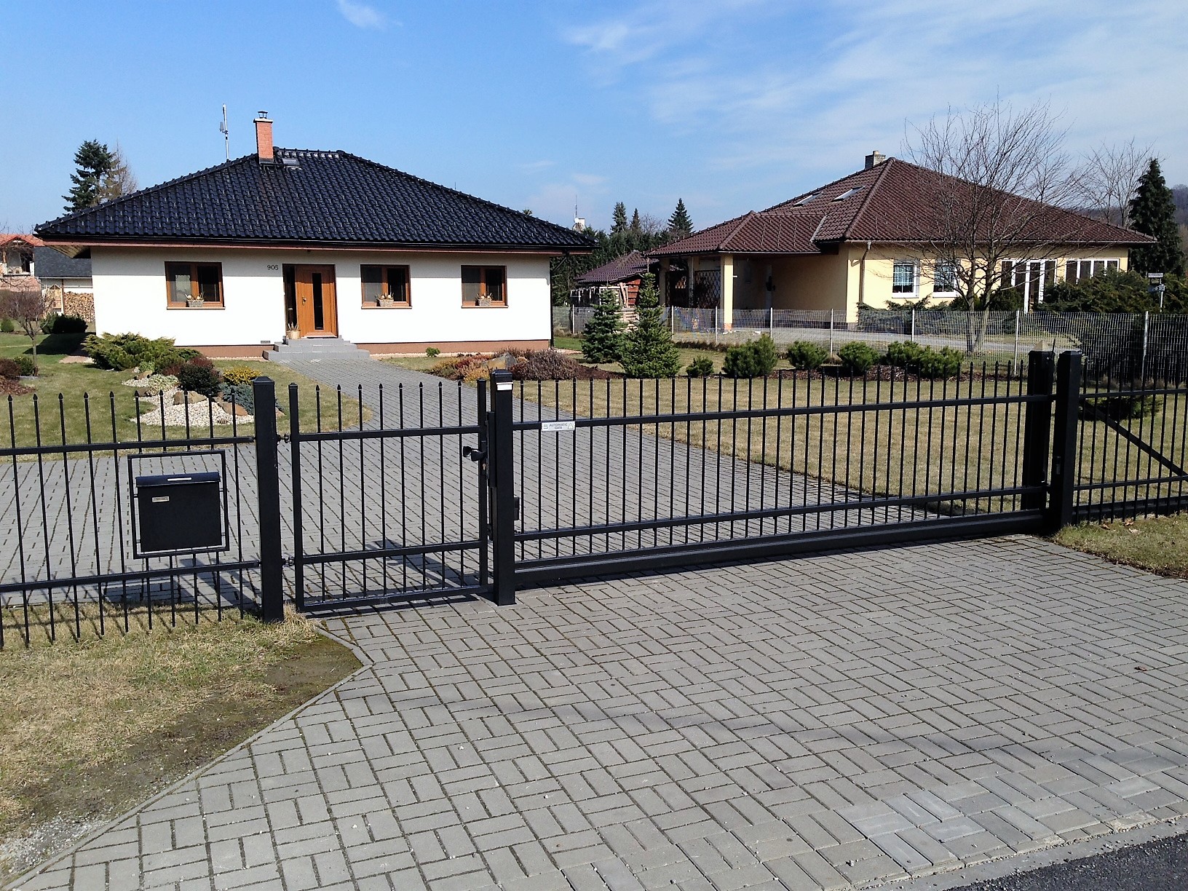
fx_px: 1133
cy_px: 446
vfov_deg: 42.9
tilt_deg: -6.2
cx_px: 594
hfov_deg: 55.4
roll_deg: +0.4
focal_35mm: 33
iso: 50
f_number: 2.4
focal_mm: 4.12
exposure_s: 1/1261
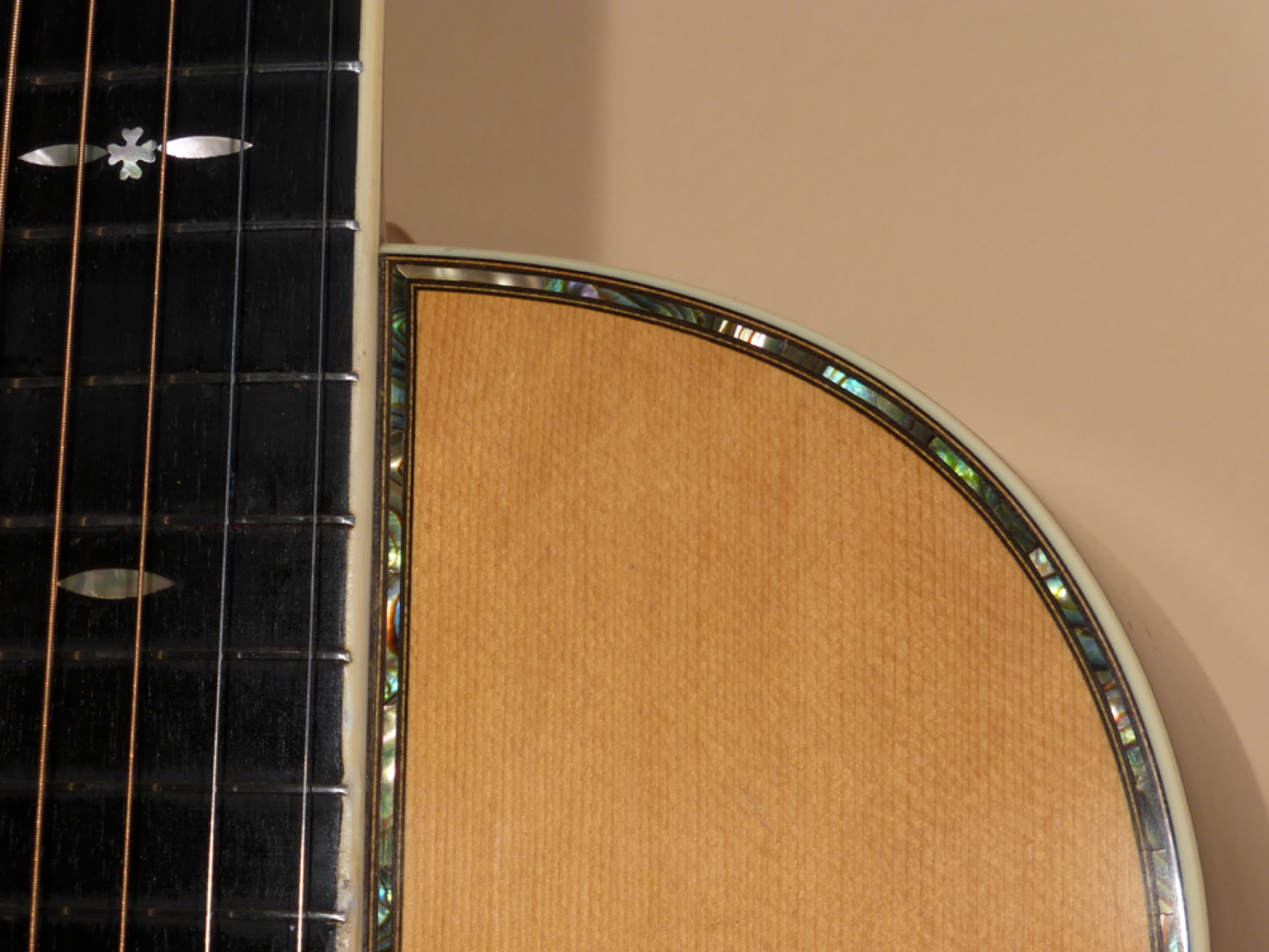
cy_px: 476
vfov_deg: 14.5
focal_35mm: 102
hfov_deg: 19.3
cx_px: 634
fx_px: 3739
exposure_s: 1/80
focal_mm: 18.2
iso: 100
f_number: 5.3
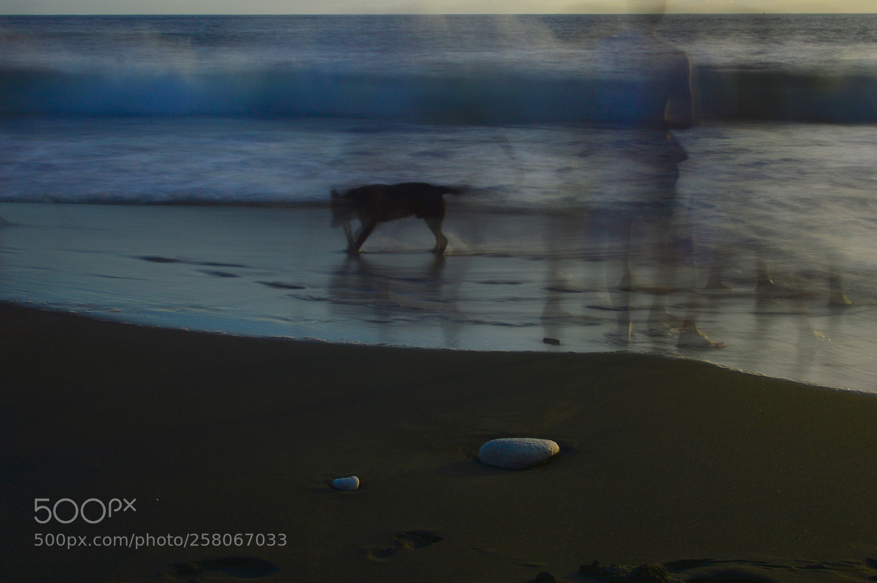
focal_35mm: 52
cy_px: 292
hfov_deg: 37.9
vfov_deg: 25.7
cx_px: 438
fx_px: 1278
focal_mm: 35
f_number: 11
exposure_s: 2.3
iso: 100
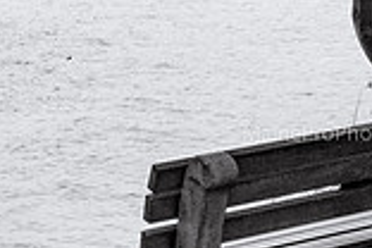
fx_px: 1994
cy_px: 134
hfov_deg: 10.6
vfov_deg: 7.1
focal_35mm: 193
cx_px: 55
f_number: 16
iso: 8000
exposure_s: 1/250
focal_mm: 35
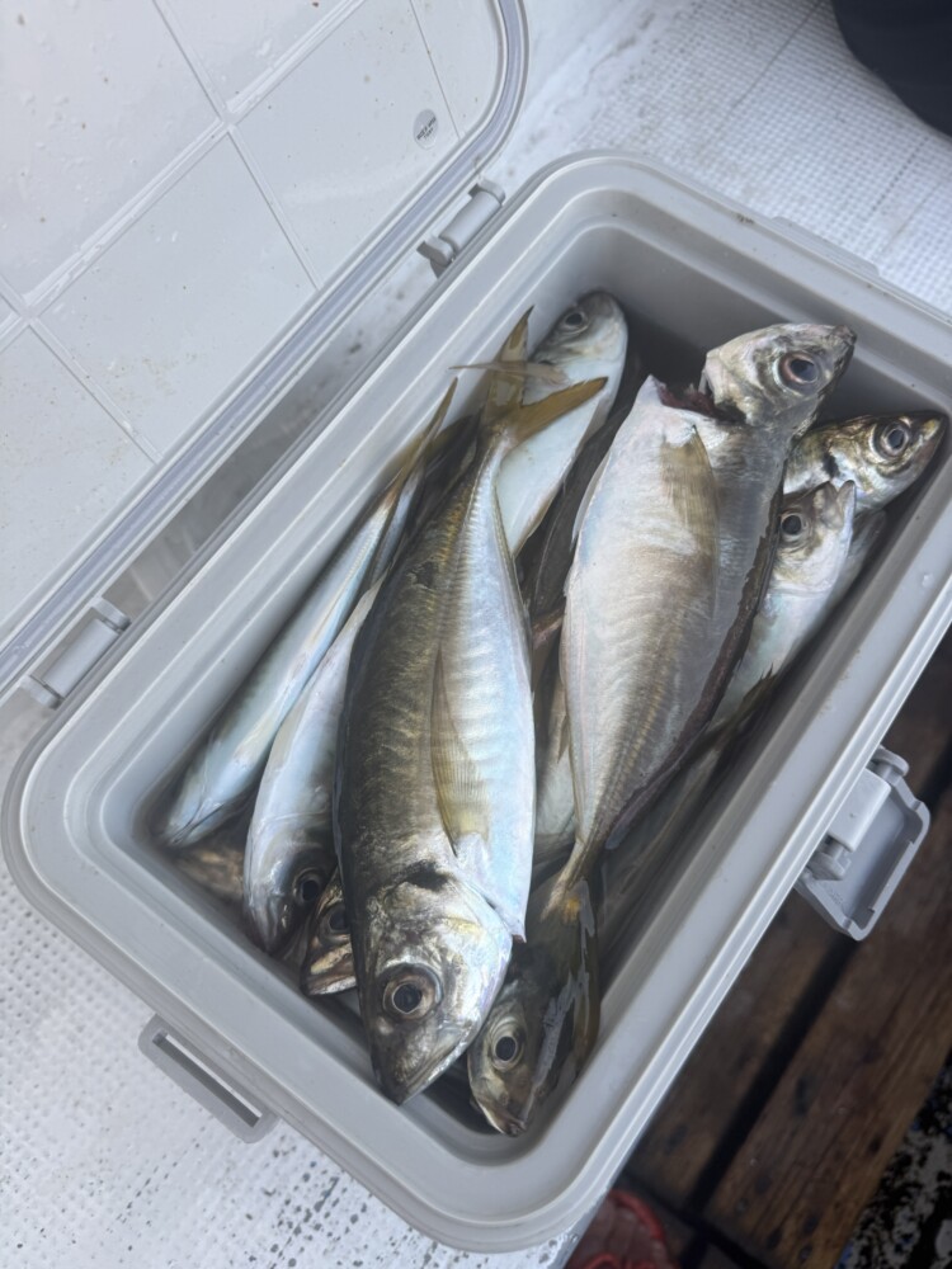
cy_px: 634
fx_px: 880
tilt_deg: -70.0
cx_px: 476
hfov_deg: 56.8
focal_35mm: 24
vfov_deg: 71.6
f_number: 1.78
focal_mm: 6.76
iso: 64
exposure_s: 1/147
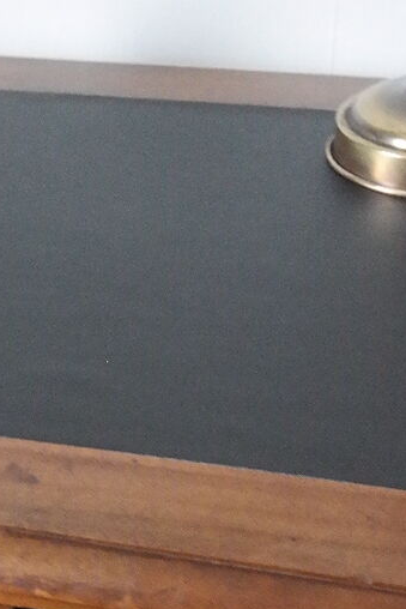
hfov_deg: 13.1
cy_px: 786
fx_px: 1724
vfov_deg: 18.6
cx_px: -87
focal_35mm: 102
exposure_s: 1/30
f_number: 5.6
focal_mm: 20
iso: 3200
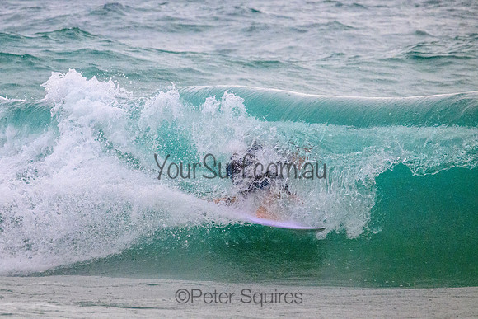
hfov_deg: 2.7
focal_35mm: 769
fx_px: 10218
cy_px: 114
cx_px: 172
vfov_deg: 1.8
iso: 8000
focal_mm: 600
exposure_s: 1/2000
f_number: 11
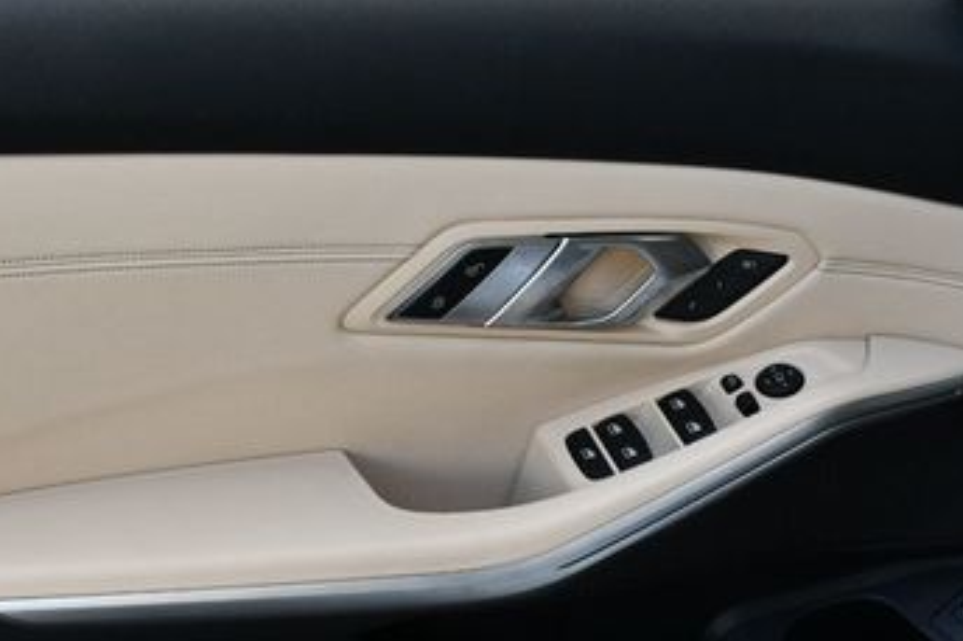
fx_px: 1791
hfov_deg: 30.0
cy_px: 501
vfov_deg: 20.1
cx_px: 370
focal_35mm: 67
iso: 320
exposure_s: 1/250
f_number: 5.6
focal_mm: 18
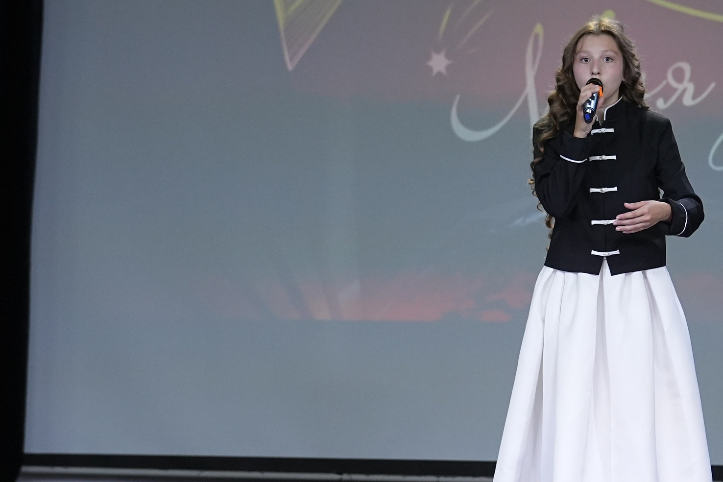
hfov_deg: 6.7
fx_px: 6165
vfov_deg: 4.5
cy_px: 223
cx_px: 571
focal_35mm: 307
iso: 1250
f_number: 2.8
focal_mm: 118
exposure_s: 1/250
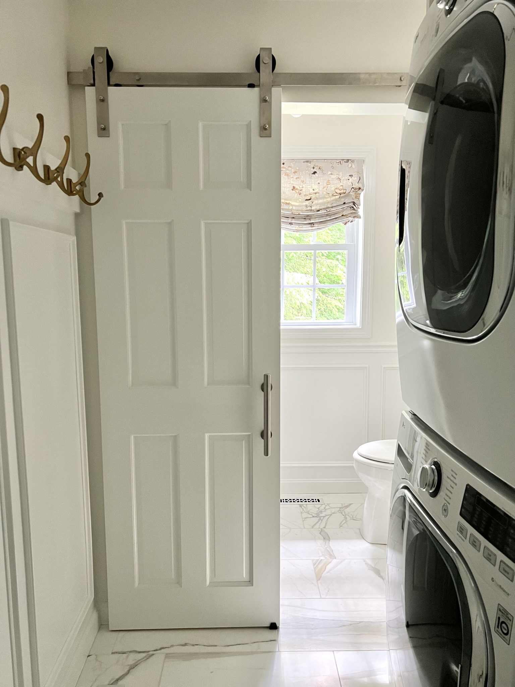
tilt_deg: -6.9
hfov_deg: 53.1
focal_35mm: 26
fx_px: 516
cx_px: 258
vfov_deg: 67.3
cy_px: 344
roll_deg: +0.2
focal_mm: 5.7
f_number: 1.5
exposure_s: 1/60
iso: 320
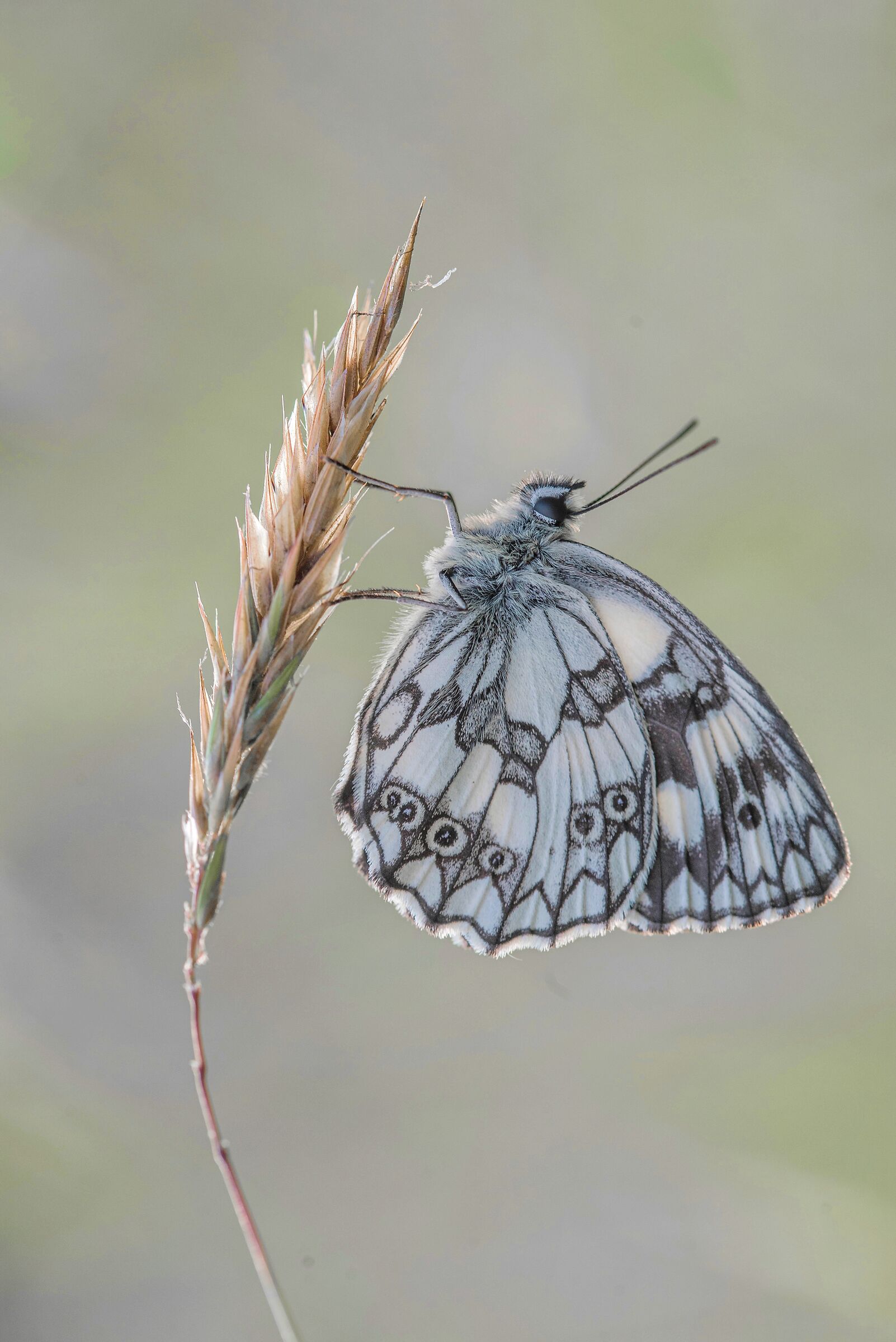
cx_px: 448
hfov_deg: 13.1
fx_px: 3916
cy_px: 671
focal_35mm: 105
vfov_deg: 19.4
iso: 200
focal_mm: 105
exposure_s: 1/125
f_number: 8
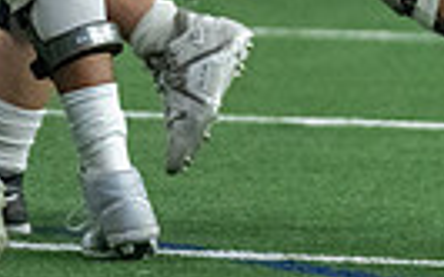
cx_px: -374
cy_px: -410
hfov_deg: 1.8
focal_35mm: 1181
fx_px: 14285
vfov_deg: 1.1
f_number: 2.8
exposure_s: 1/1250
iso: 4000
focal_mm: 200
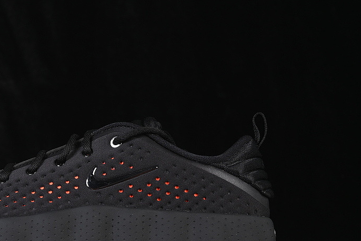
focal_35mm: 118
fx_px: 1184
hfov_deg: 17.2
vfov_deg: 11.6
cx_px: 88
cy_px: 166
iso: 160
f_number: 6.3
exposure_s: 1/60
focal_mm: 50
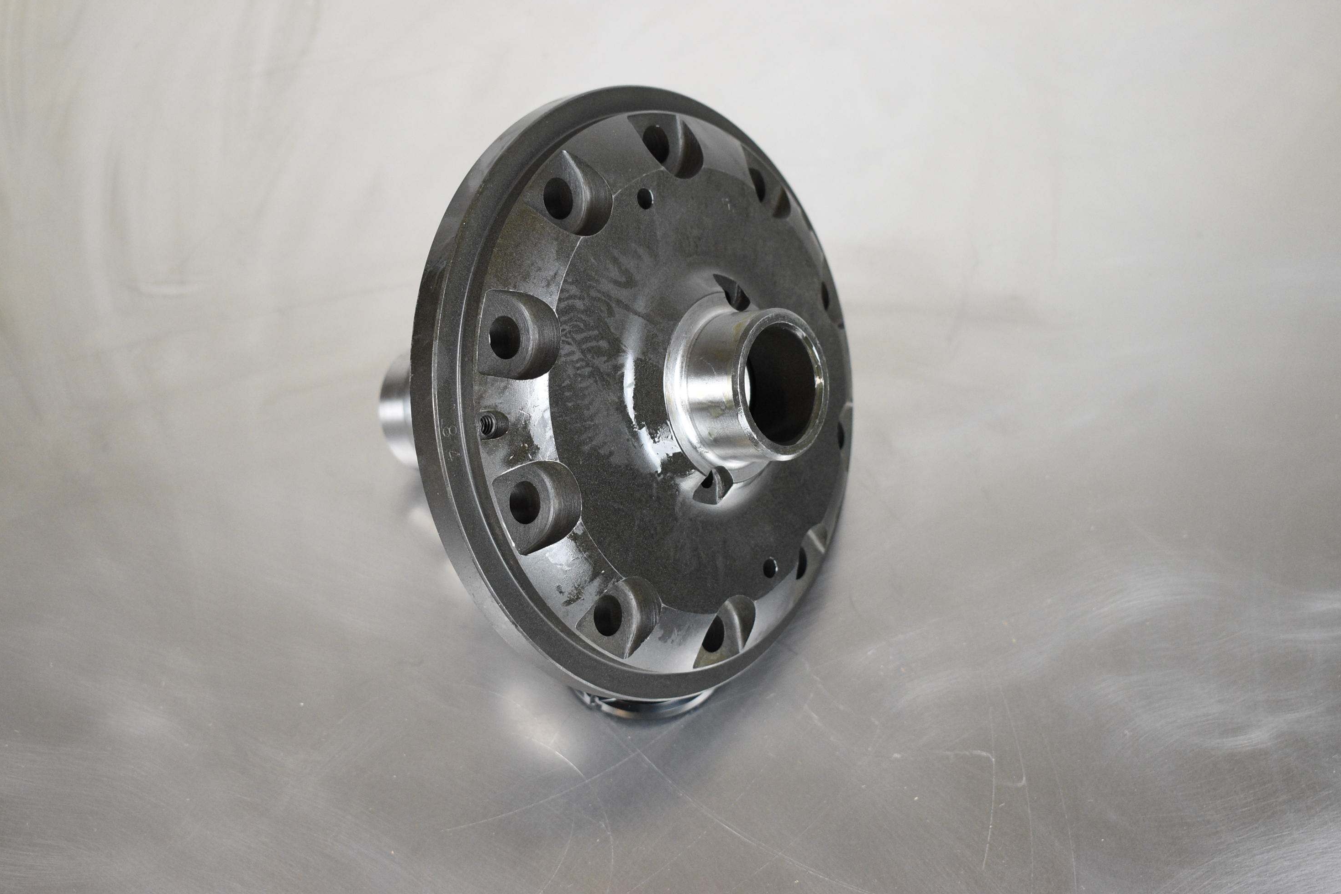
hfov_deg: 38.2
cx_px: 675
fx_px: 1937
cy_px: 438
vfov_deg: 26.0
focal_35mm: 52
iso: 1250
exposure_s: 1/125
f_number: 5.6
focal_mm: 34
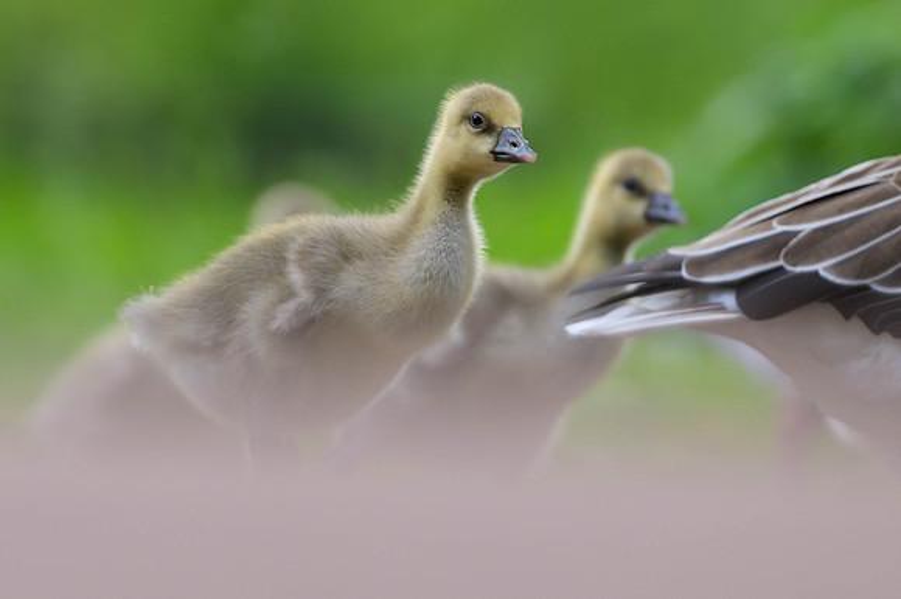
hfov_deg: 2.5
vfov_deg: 1.7
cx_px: 276
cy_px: 249
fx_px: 20818
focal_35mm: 832
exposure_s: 1/1000
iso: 1000
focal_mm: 400
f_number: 4
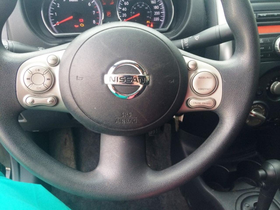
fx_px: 235
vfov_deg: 48.2
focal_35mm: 29
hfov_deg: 61.7
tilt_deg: -36.3
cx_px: 140
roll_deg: -0.5
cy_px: 105
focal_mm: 4.15
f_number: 2.2
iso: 64
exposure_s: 1/30
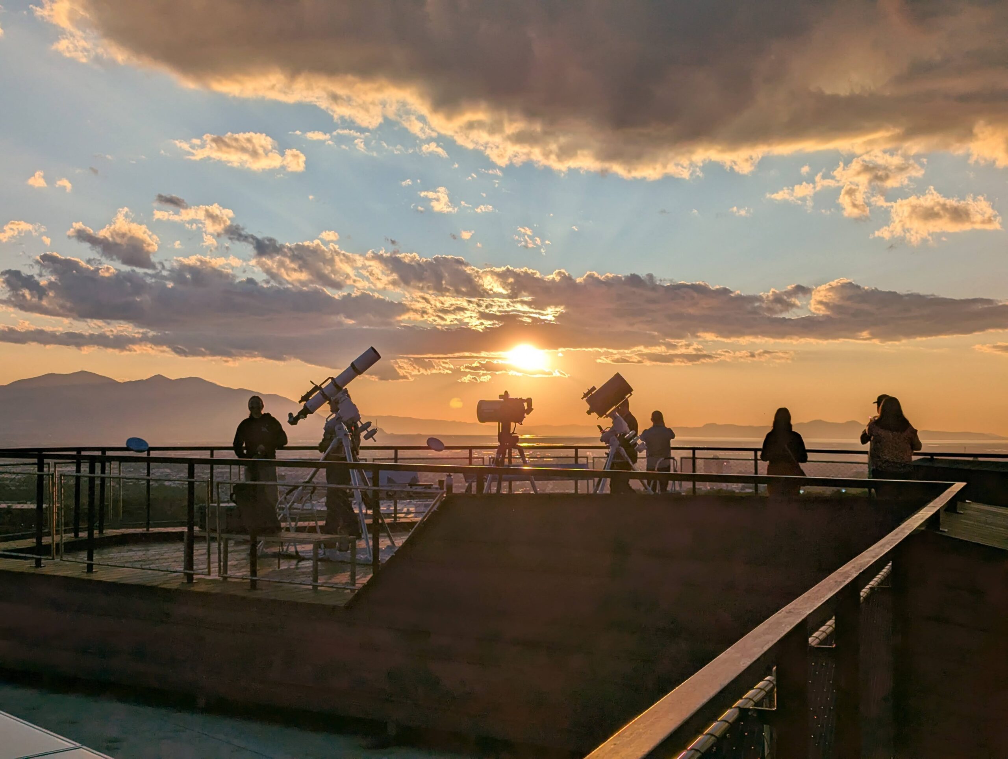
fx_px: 1400
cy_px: 380
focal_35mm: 48
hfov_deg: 39.6
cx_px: 504
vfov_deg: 30.3
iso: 50
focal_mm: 6.81
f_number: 1.85
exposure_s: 1/9524
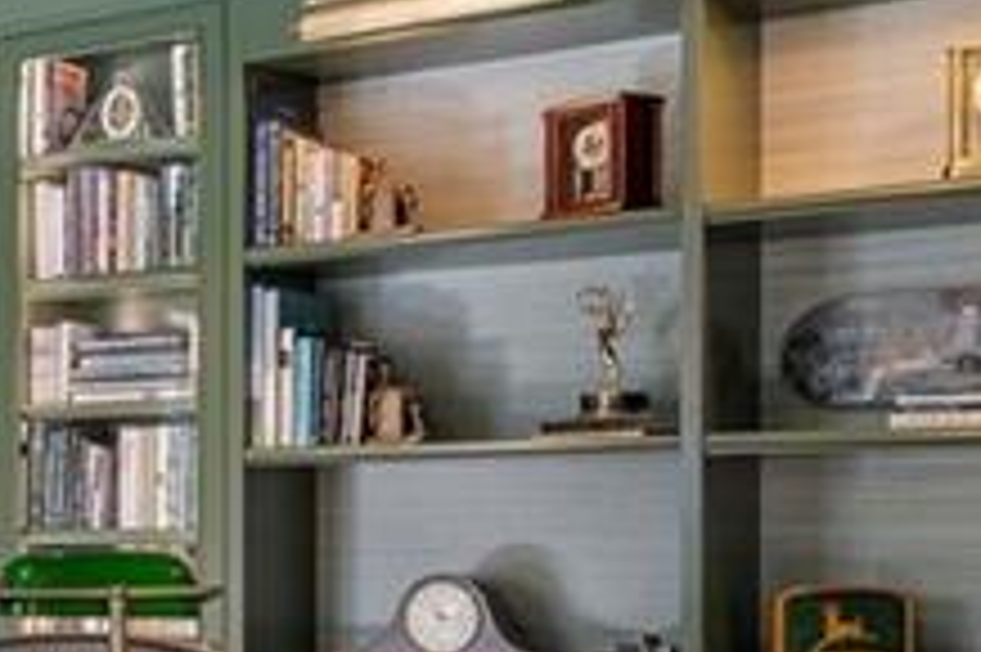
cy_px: 564
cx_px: -513
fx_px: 2042
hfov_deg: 22.1
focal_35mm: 75
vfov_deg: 17.9
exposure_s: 1/40
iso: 640
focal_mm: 16
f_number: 8
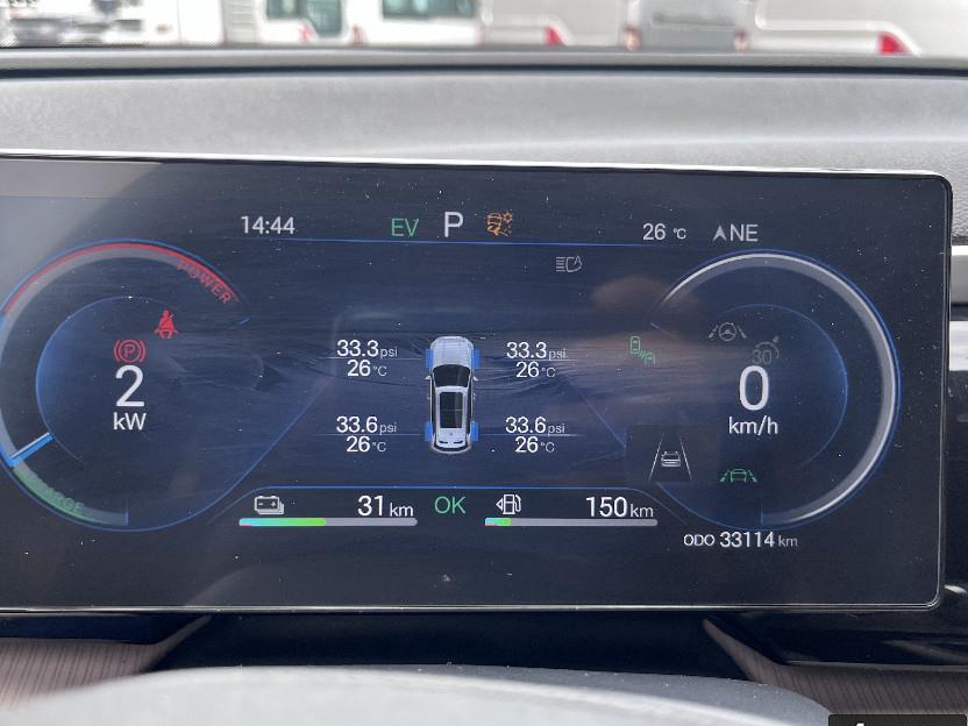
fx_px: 895
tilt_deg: -21.8
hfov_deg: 56.7
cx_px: 437
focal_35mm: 32
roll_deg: +0.5
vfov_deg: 44.2
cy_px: 377
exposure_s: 1/121
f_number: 1.6
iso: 40
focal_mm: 5.1
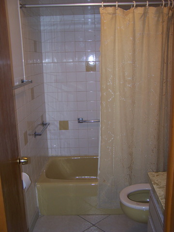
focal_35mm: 38
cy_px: 116
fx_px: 255
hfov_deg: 37.7
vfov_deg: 49.0
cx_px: 87
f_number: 2.8
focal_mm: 6.3
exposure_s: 1/60
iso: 140
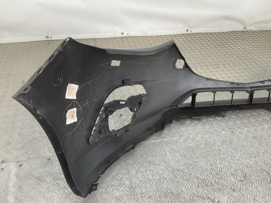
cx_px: 136
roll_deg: -7.5
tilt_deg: -39.1
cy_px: 102
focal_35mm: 29
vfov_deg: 48.2
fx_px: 227
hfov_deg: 61.7
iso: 20
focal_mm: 3
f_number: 1.8
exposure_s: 1/100
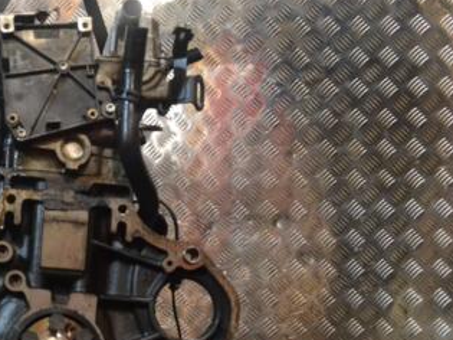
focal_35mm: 55
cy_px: 258
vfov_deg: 26.2
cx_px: 66
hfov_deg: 33.5
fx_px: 719
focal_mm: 20
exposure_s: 1/125
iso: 3200
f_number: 5.6
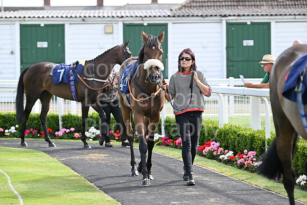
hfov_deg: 13.7
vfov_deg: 9.2
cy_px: 102
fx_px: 1279
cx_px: 154
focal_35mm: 150
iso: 400
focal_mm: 150
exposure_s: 1/1000
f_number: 4.5
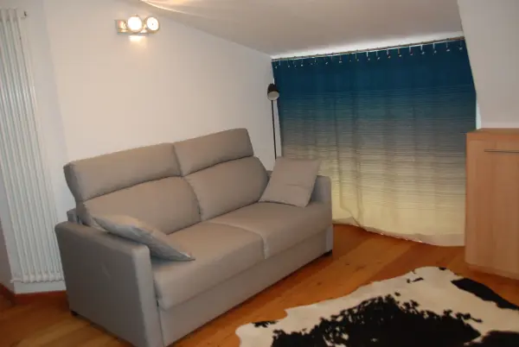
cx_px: 260
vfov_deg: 43.7
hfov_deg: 61.9
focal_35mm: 30
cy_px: 174
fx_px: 433
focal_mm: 20
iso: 640
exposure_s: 1/60
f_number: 4.5
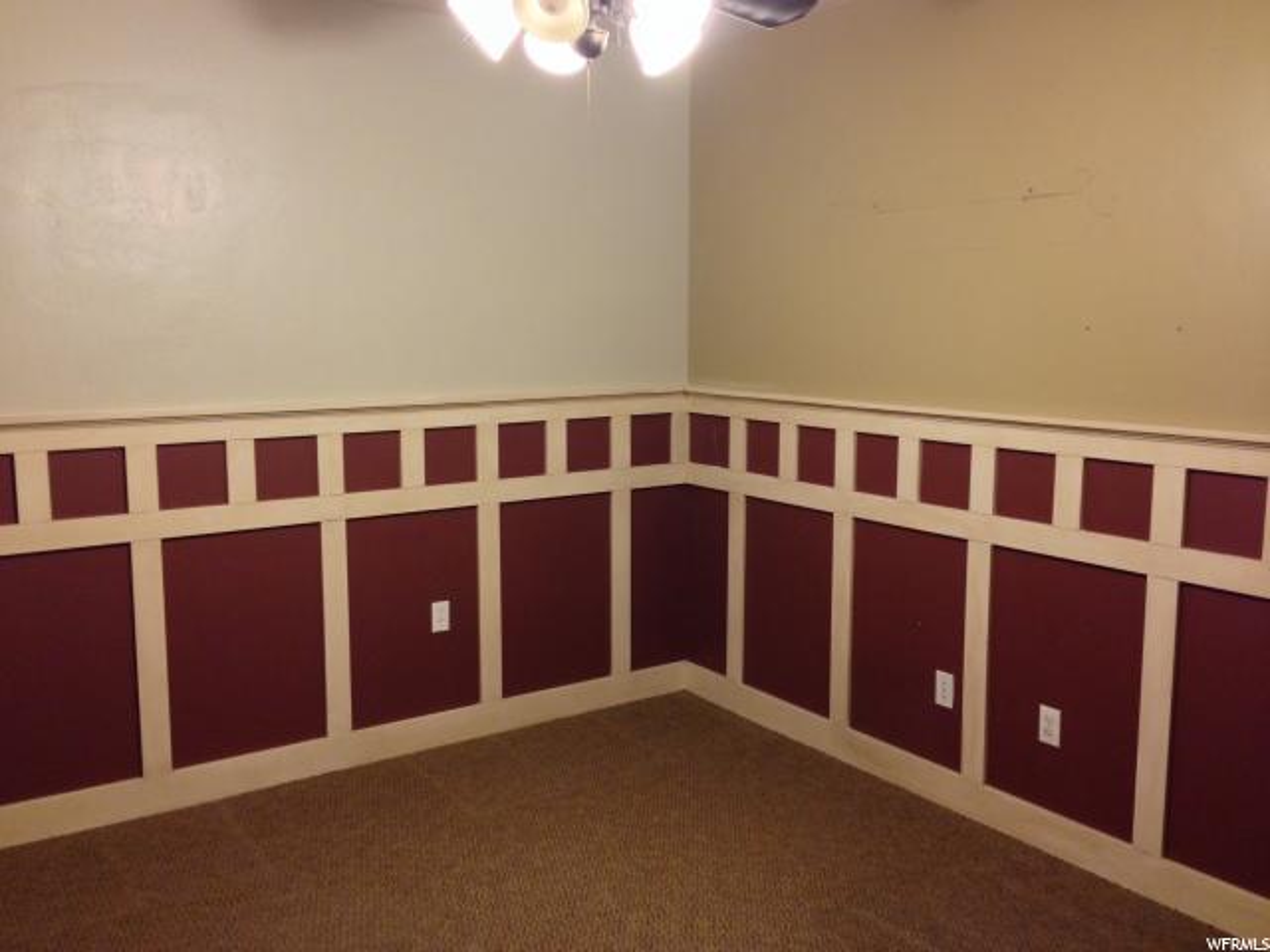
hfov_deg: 55.4
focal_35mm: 33
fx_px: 1211
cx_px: 635
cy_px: 476
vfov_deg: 42.9
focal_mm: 4.12
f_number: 2.4
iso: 250
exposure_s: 1/20
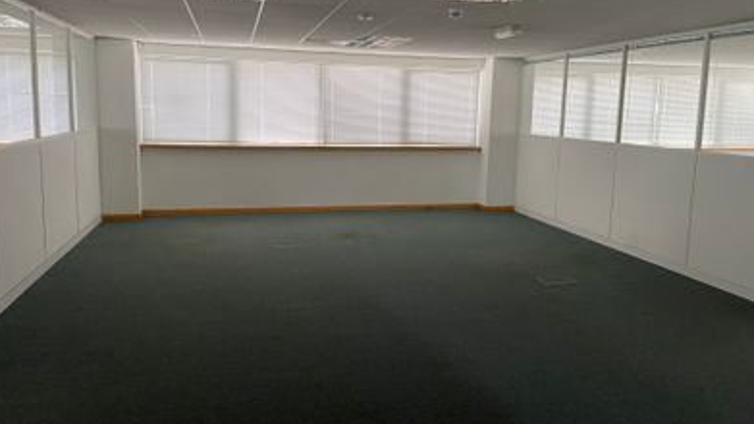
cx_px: 376
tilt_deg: -6.3
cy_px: 183
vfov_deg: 40.1
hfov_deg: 66.1
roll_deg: -0.5
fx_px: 580
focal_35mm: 29
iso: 400
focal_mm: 4.2
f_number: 1.6
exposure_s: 1/50
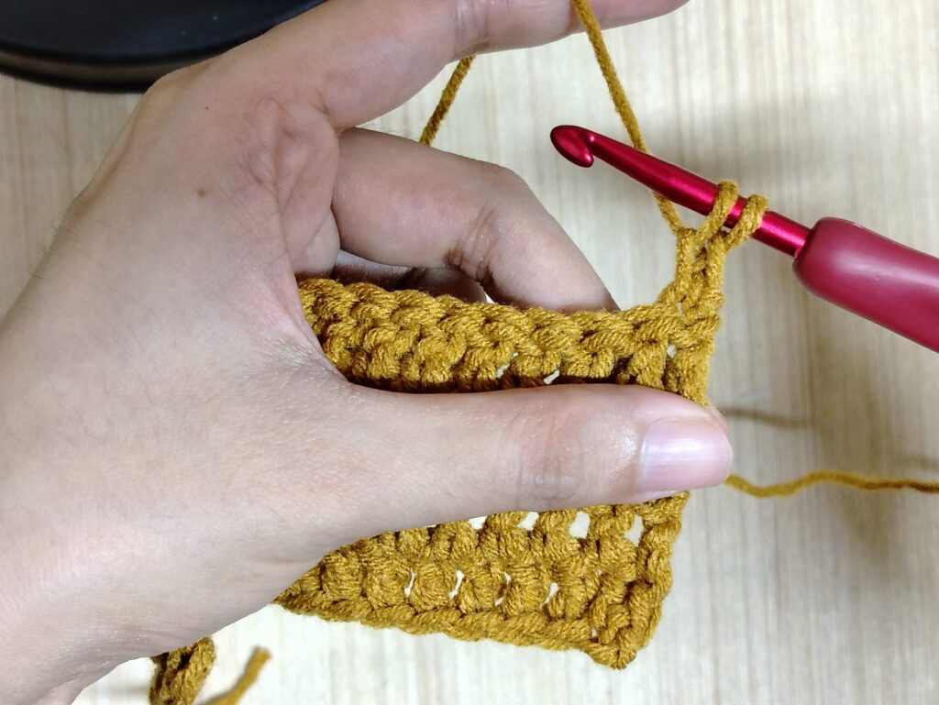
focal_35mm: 72
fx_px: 1954
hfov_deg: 27.0
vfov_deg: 20.5
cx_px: 470
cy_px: 352
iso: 800
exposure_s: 1/33.3
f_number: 1.75
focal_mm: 5.25
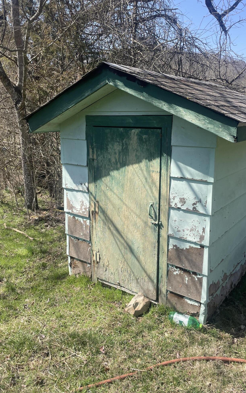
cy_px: 198
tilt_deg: -15.3
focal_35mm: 28
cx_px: 138
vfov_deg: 66.5
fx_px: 300
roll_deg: +0.7
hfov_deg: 44.4
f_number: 1.6
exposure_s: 1/1689
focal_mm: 4.2
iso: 32
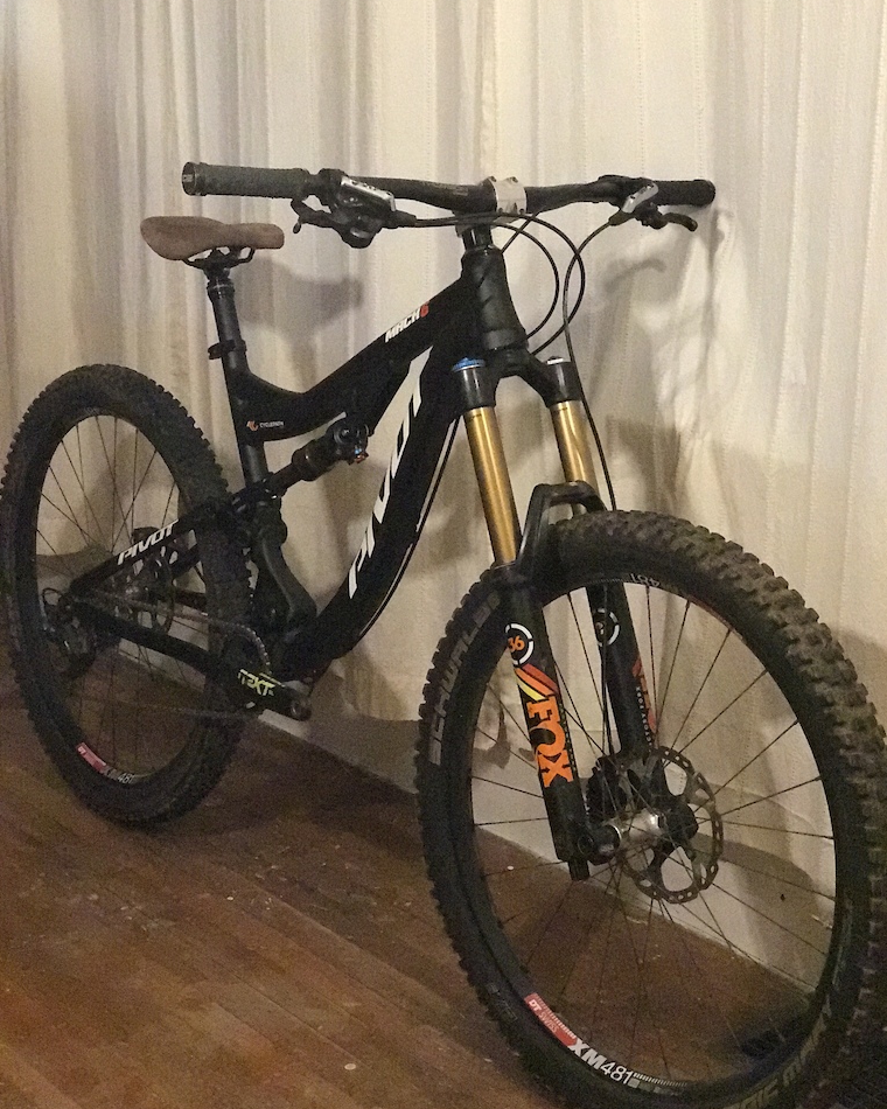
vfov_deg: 31.4
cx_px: 446
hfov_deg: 25.4
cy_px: 580
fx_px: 1969
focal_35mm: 60
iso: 1250
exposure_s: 1/60
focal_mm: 6.6
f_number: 2.8
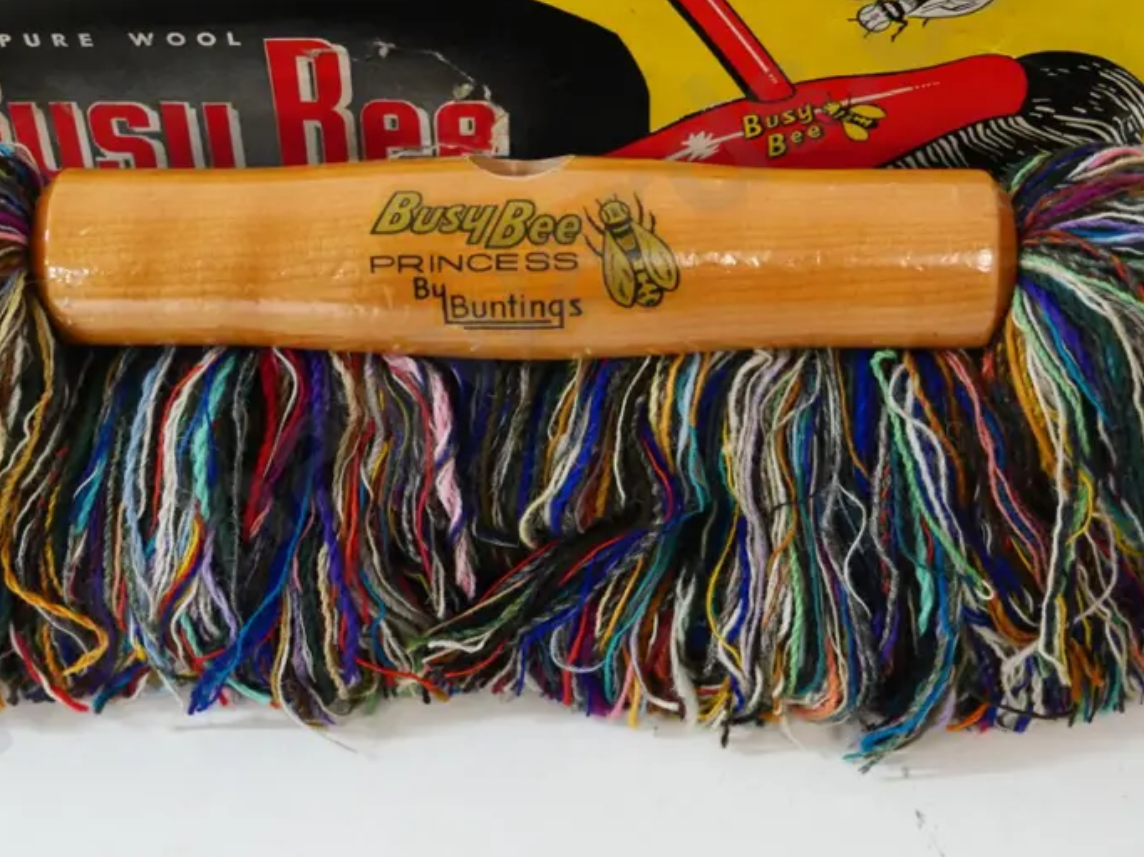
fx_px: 1983
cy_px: 310
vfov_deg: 24.3
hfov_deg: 32.2
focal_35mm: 60
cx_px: 518
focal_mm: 20
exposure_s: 1/80
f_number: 4.1
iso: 3200
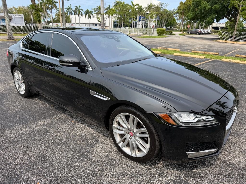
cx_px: 123
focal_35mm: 24
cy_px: 92
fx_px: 171
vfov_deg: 56.8
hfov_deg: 71.6
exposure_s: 1/1901
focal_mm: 6.76
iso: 80
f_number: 1.78
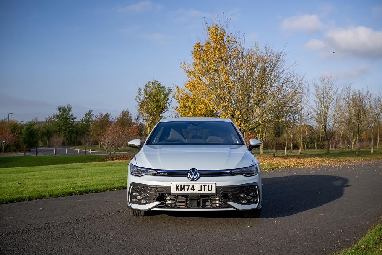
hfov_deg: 48.5
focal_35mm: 40
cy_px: 128
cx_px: 191
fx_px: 424
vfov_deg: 33.4
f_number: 5.6
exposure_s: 1/400
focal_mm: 40
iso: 400
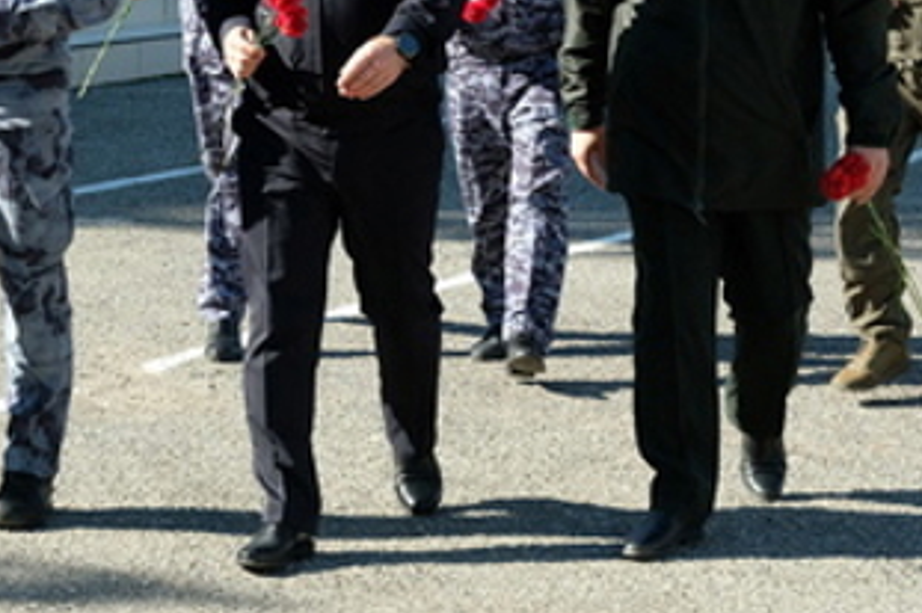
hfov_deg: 13.9
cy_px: 148
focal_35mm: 147
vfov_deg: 9.3
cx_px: 234
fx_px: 3763
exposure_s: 1/450
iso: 320
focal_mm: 40.7
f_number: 5.6
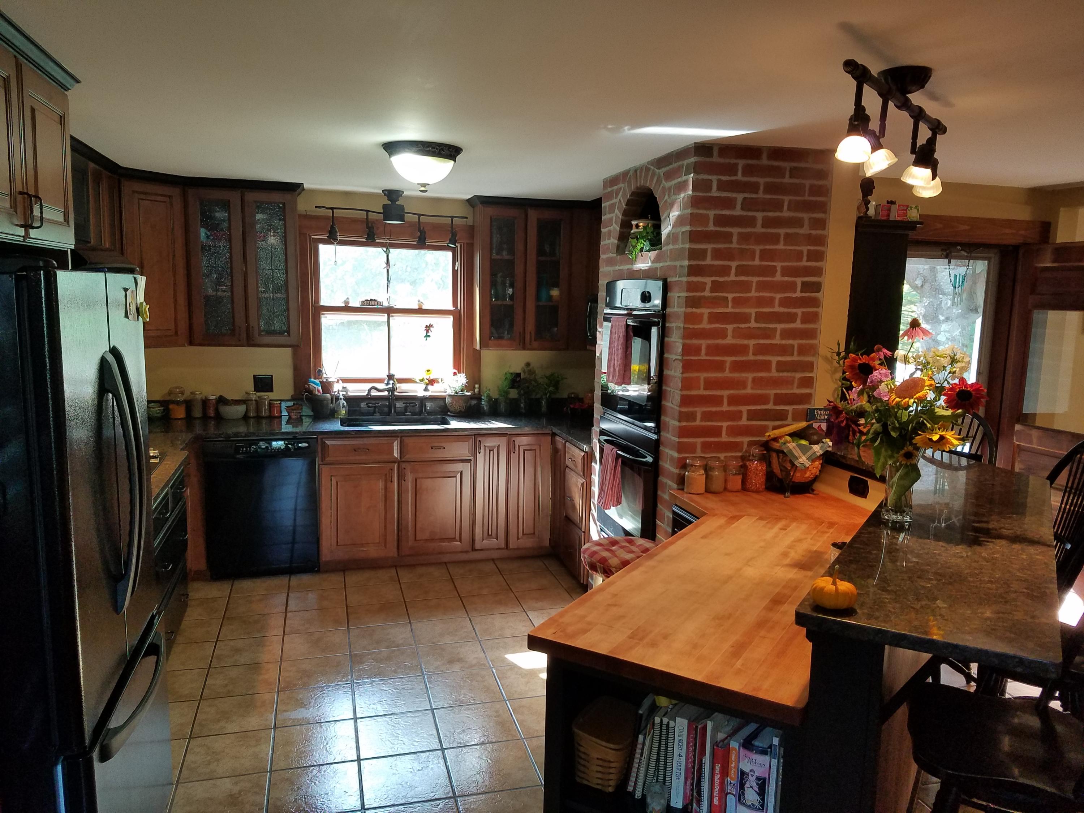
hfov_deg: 67.3
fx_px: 814
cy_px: 406
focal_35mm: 26
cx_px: 542
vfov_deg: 53.1
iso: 160
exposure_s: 1/60
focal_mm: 4.2
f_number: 1.7
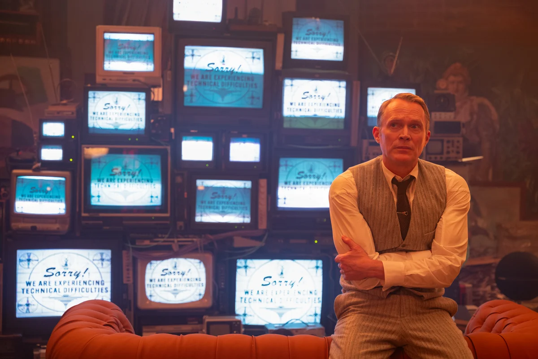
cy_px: 180
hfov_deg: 33.4
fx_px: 897
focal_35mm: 60
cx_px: 269
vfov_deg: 22.6
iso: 1600
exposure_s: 1/80
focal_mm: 60
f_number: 2.8
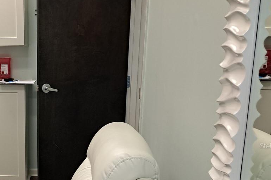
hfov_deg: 35.2
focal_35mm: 52
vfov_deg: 25.5
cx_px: 11
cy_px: 146
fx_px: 391
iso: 100
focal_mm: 5.23
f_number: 1.8
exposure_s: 1/60
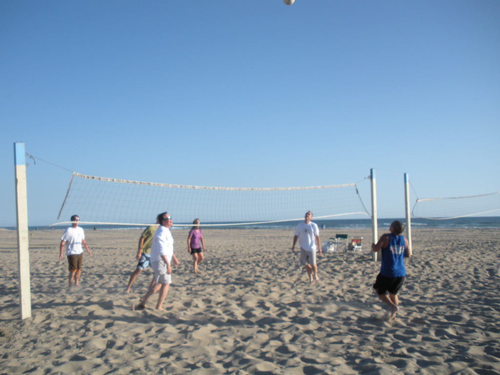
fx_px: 520
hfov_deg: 51.4
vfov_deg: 39.7
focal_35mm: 36
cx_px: 250
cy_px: 188
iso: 64
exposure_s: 1/546
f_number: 3.5
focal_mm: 6.3
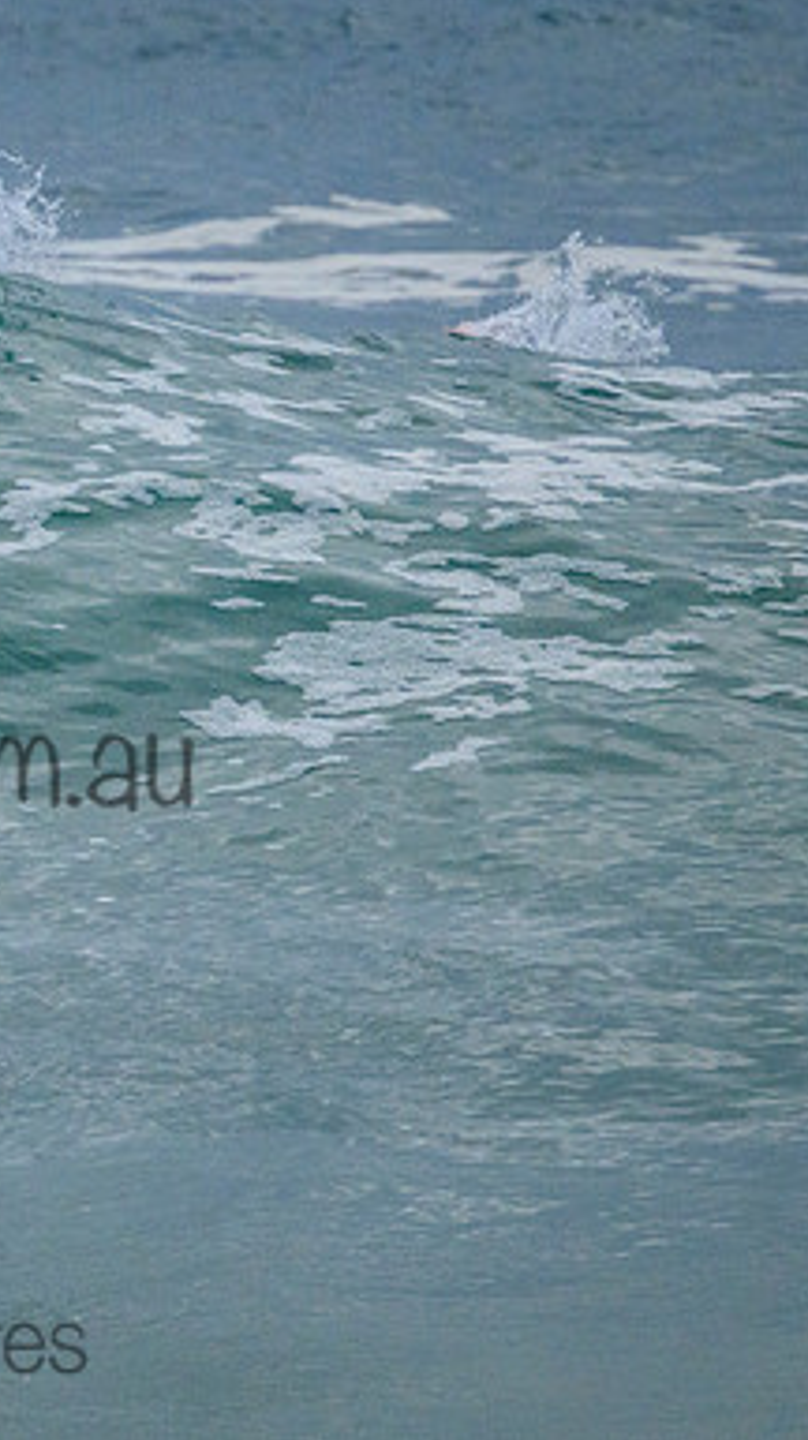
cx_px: -166
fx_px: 60032
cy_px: 580
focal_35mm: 1573
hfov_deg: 0.8
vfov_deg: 1.4
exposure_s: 1/2000
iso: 2800
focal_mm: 800
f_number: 11
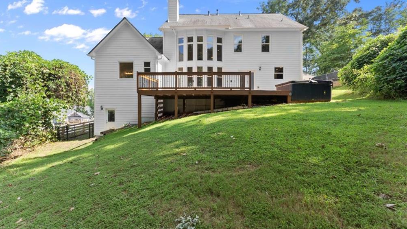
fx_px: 162
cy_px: 100
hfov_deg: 103.0
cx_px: 205
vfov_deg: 70.2
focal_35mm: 15
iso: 800
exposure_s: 1/200
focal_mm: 14
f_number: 7.1
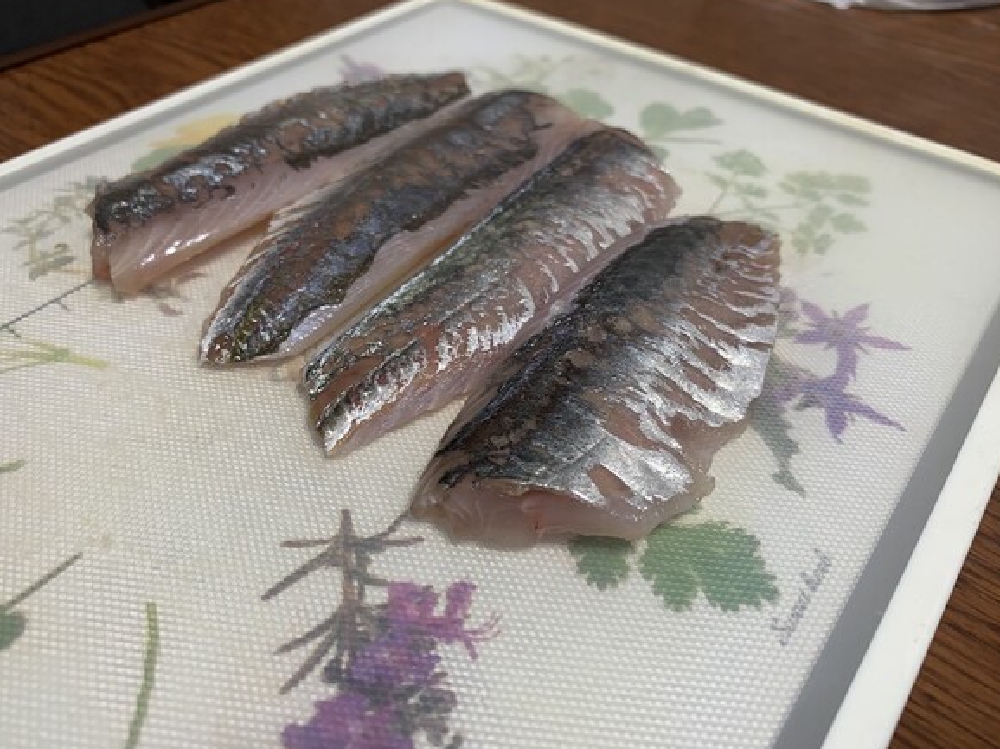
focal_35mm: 27
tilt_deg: -44.5
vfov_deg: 51.3
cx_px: 490
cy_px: 372
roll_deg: -2.6
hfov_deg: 65.3
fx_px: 780
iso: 50
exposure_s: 1/50
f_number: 1.8
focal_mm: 4.25
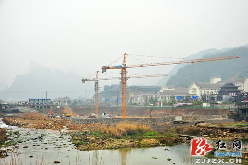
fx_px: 361
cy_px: 82
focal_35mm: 52
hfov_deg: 37.9
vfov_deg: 25.7
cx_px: 124
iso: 200
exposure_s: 1/250
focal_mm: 35
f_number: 8
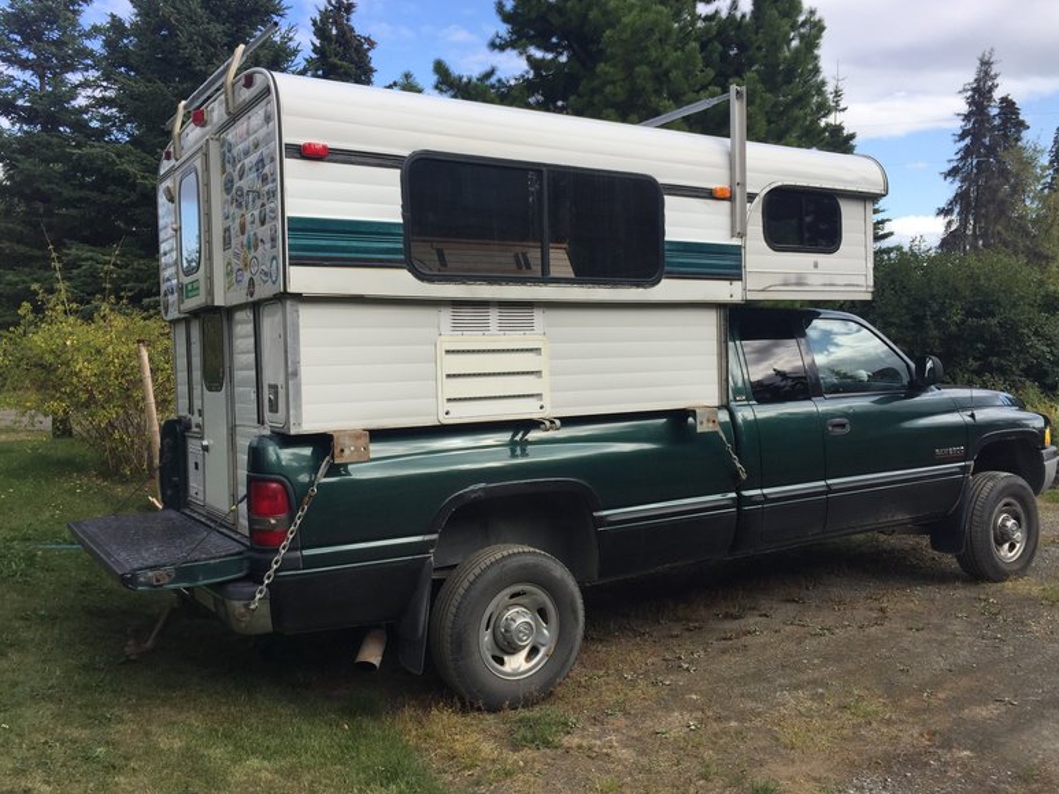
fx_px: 918
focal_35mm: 30
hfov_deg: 60.0
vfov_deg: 46.8
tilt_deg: -3.5
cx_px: 537
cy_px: 396
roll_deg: +0.0
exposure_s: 1/1099
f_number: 2.2
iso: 32
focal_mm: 4.15
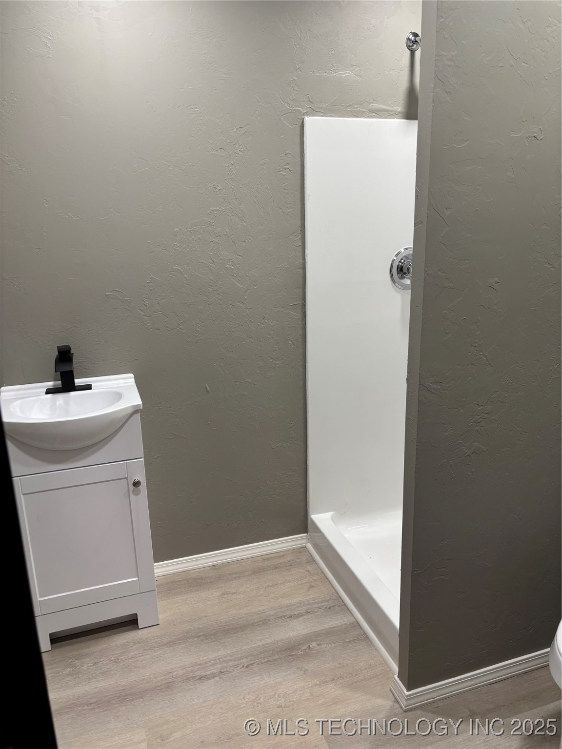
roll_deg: +0.1
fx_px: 563
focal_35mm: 26
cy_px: 374
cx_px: 281
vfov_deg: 67.3
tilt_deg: -15.8
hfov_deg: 53.1
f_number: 1.6
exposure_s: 1/60
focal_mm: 5.96
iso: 80
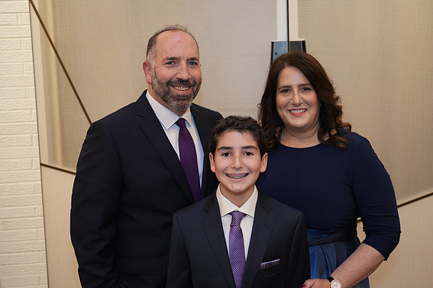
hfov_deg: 44.5
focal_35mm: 44
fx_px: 529
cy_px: 141
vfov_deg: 30.5
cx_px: 217
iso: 640
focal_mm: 43
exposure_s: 1/80
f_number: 4
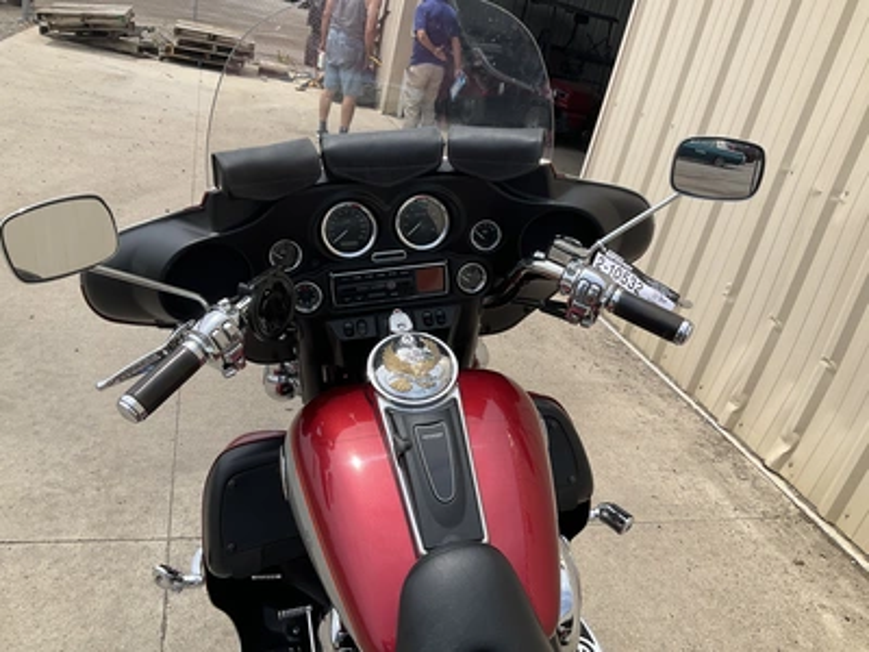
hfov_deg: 61.7
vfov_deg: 48.2
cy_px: 326
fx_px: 728
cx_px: 434
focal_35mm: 29
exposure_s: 1/1377
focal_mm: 3
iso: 25
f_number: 1.8
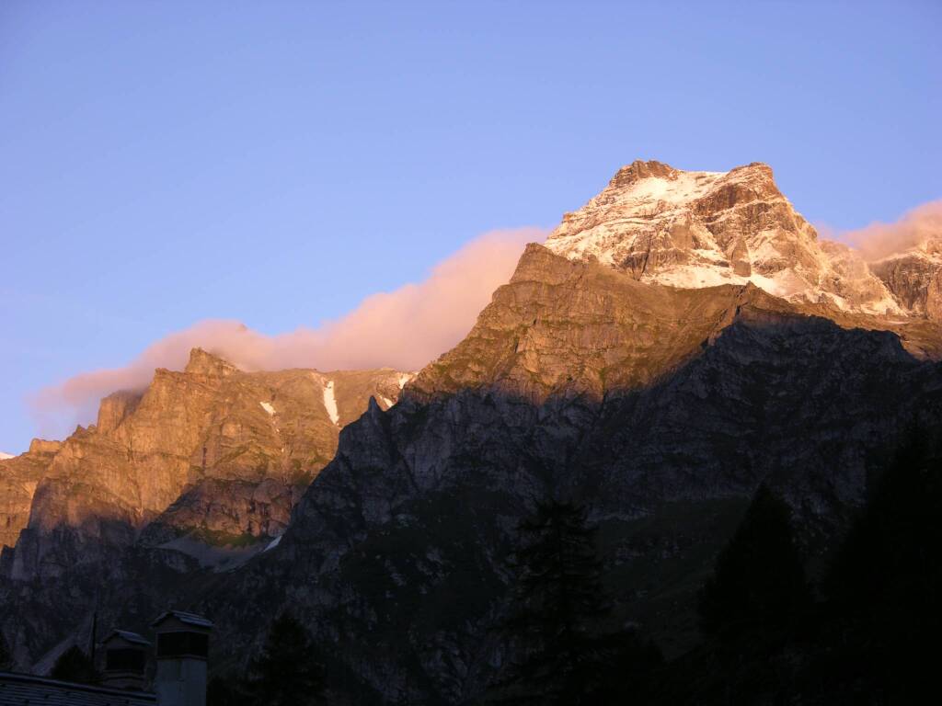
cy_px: 353
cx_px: 471
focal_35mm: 93
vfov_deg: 15.9
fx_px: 2531
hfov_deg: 21.1
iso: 50
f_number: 3.6
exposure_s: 1/125
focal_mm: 23.7
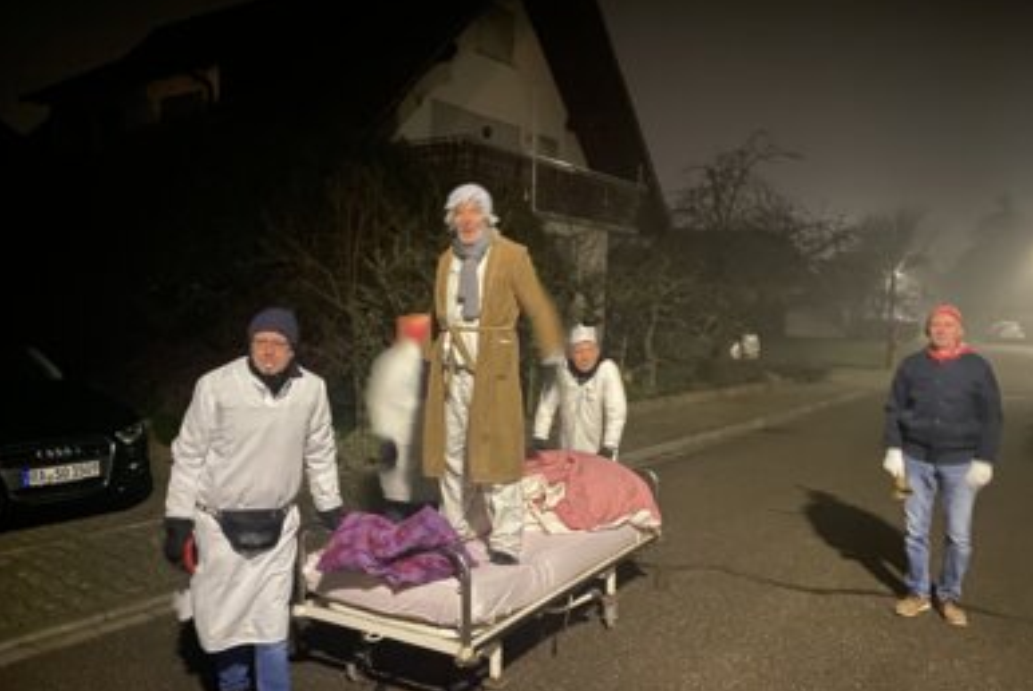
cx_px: 511
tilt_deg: -5.7
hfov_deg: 65.4
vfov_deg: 46.4
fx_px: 804
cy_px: 375
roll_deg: -2.7
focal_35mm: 28
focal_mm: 4.25
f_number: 1.8
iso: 1000
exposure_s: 1/4
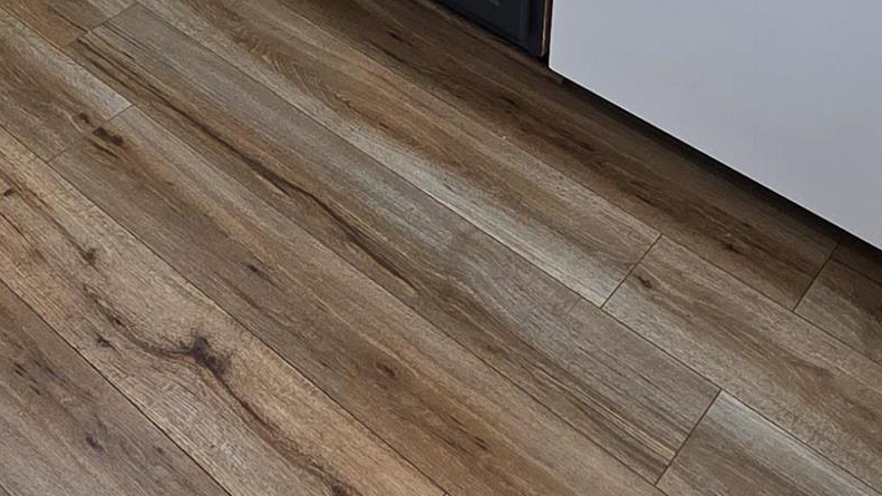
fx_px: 1286
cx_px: 404
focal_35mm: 55
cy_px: -453
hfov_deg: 37.8
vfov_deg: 17.0
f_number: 1.9
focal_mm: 2.2
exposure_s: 1/120
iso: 160
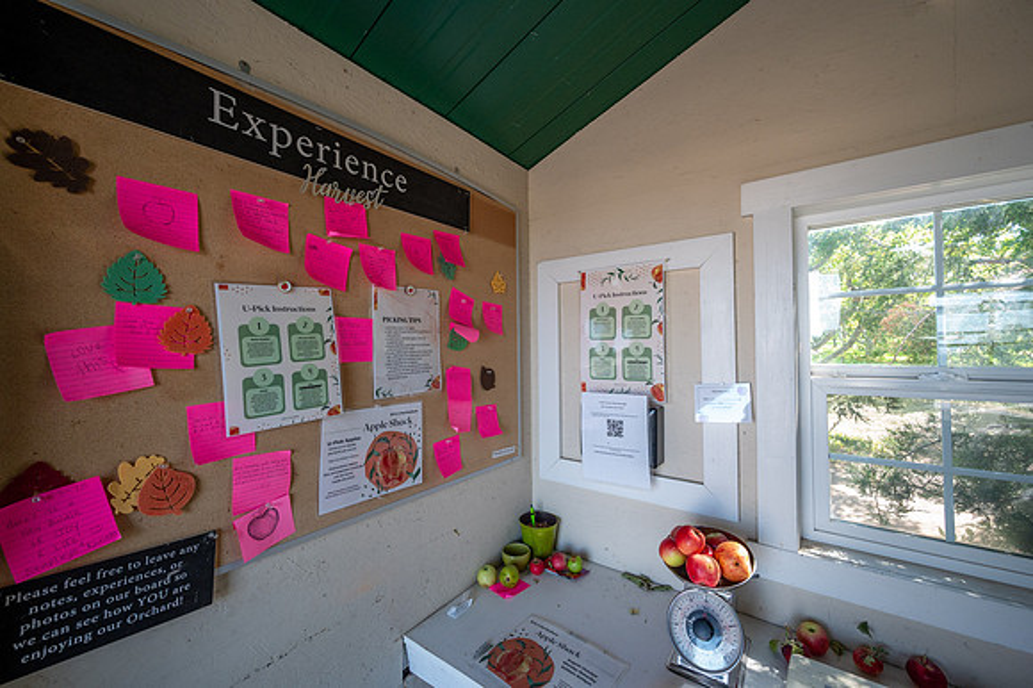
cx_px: 516
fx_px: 401
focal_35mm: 14
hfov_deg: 104.3
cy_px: 344
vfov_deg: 81.1
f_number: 8
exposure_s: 1/160
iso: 2500
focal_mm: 14
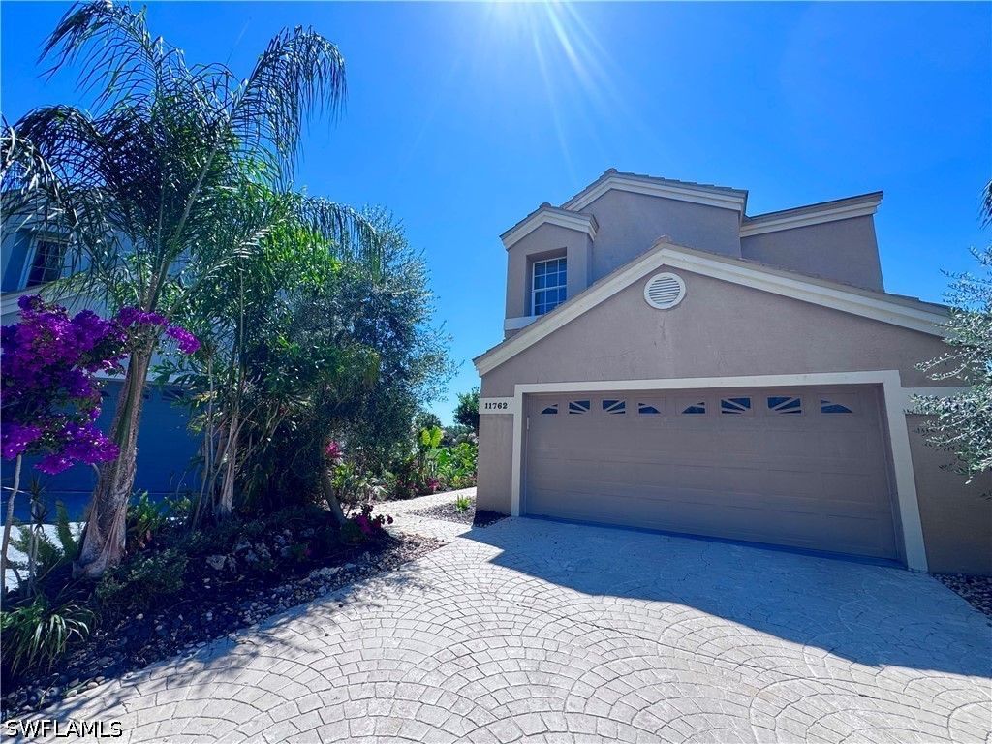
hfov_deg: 102.1
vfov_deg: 85.7
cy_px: 372
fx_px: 401
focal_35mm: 14
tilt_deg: +9.6
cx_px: 496
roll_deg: -2.3
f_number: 2.2
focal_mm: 2.22
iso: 50
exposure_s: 1/1600
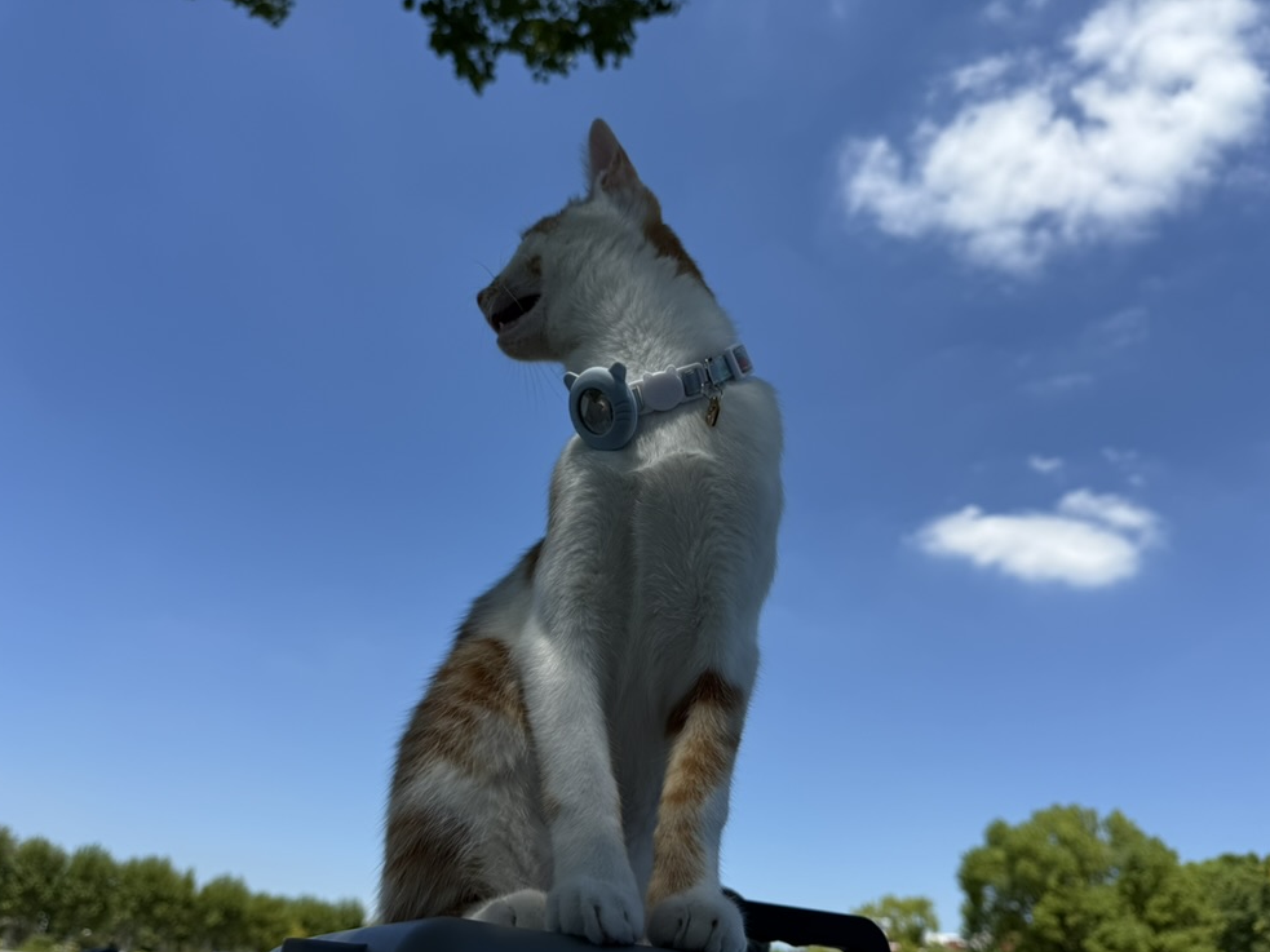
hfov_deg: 69.4
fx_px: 917
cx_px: 643
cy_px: 493
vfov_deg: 54.9
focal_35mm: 25
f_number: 1.78
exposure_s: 1/4673
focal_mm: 6.76
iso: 80
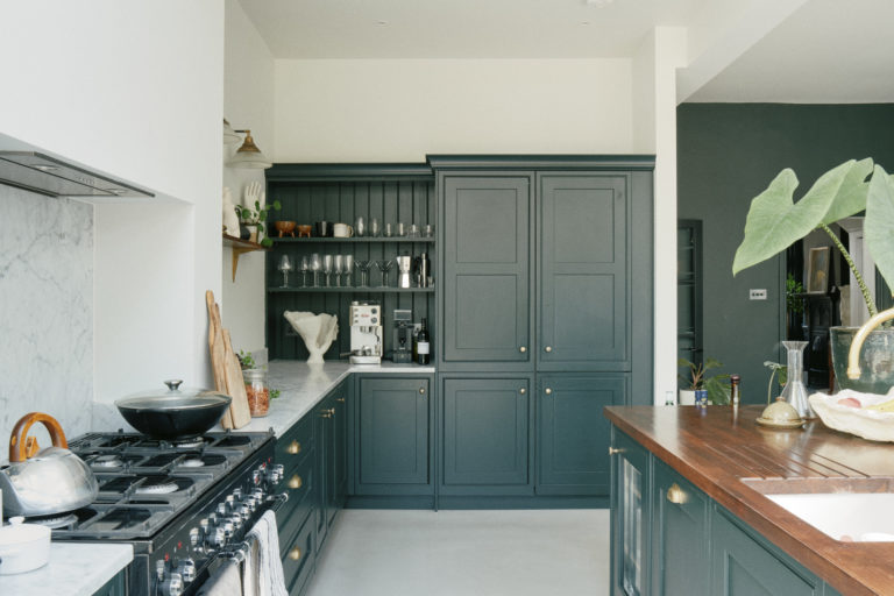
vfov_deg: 43.6
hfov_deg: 61.9
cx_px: 447
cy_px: 298
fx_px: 745
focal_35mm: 30
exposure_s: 1/2
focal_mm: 20
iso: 160
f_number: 11
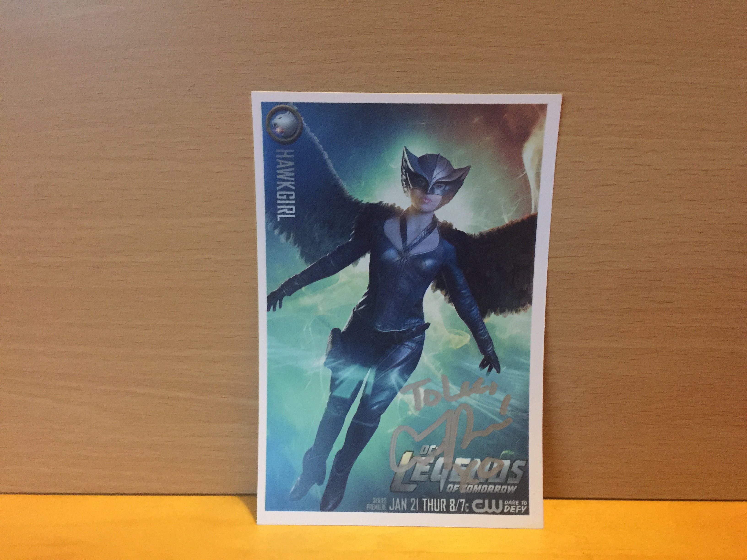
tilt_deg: -12.6
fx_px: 626
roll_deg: -1.7
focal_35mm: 29
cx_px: 374
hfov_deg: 61.7
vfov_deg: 48.2
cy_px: 280
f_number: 2.2
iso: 200
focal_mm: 4.15
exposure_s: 1/8
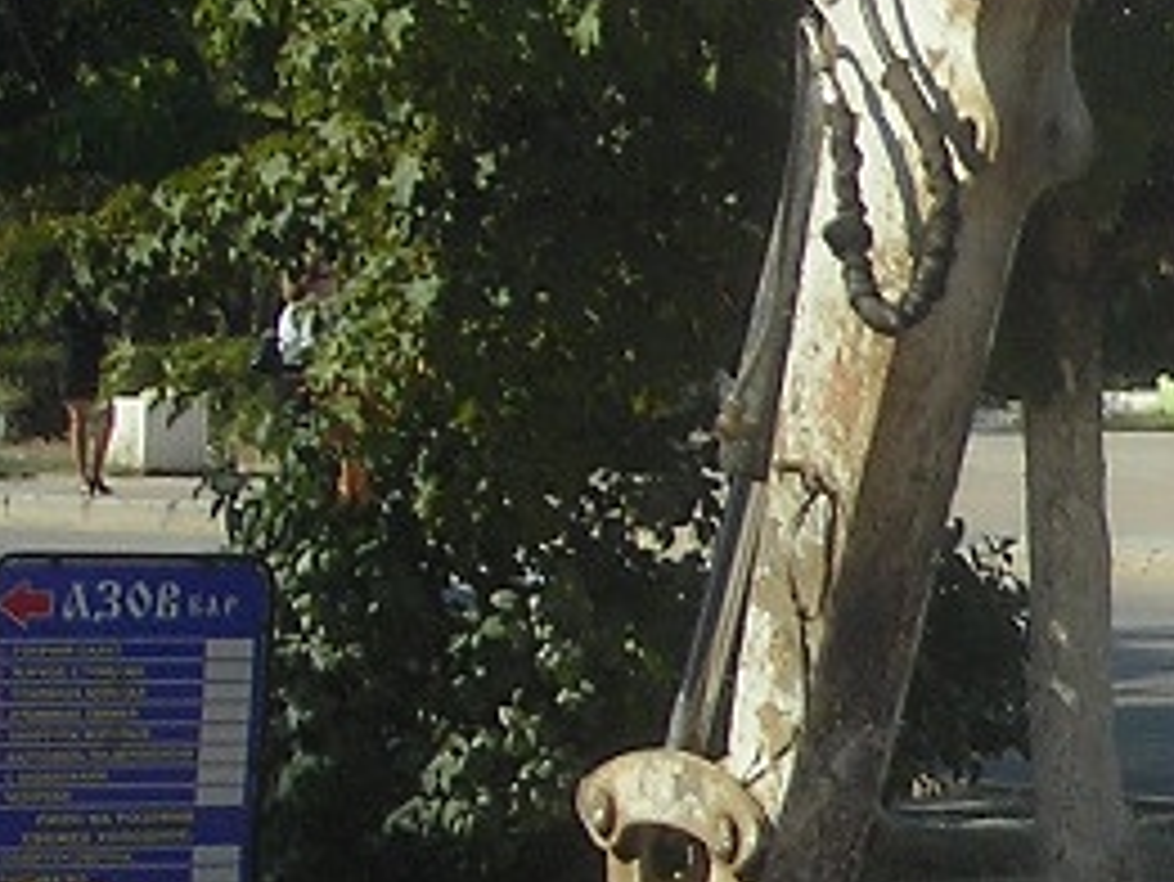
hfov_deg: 8.1
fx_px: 7736
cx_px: 2701
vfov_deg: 6.5
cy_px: 698
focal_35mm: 228
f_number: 6.9
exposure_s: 1/172
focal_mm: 7.8
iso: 50
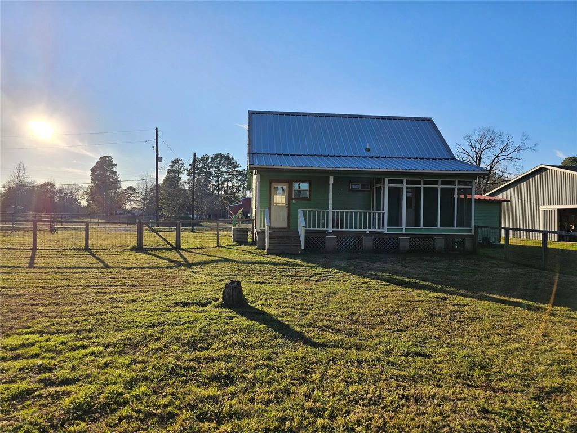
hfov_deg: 73.9
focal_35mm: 23
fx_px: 383
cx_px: 288
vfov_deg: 58.9
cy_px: 216
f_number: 1.7
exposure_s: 1/511
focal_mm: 6.3
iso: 10
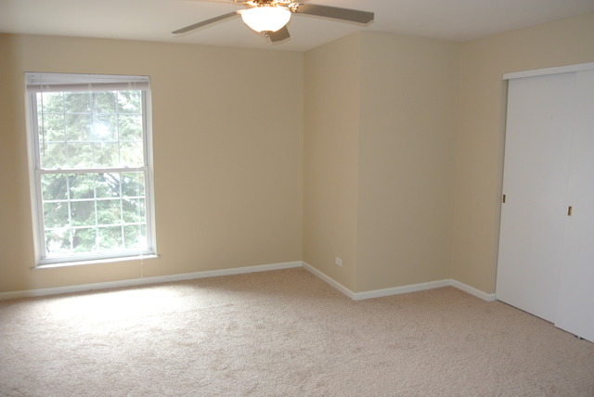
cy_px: 198
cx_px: 297
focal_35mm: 27
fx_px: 446
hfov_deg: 67.3
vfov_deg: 48.0
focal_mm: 10
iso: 560
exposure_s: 1/60
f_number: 3.5
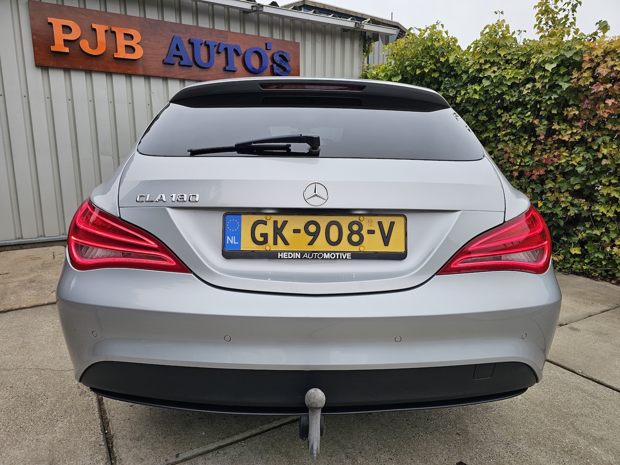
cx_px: 310
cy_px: 232
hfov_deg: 73.9
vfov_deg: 58.9
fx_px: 412
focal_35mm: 23
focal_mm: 6.3
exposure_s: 1/180
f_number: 1.7
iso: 20
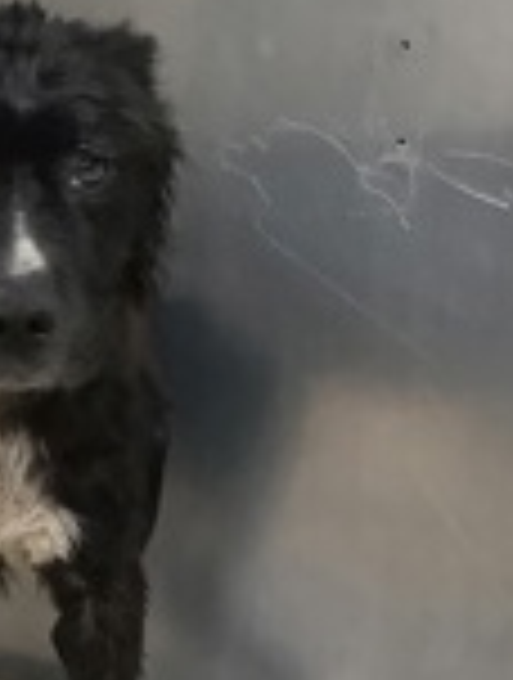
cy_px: 374
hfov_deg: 16.7
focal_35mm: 86
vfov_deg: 22.7
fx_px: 1692
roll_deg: +0.3
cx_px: -52
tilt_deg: -8.5
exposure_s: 1/60
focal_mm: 3.3
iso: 320
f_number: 2.4
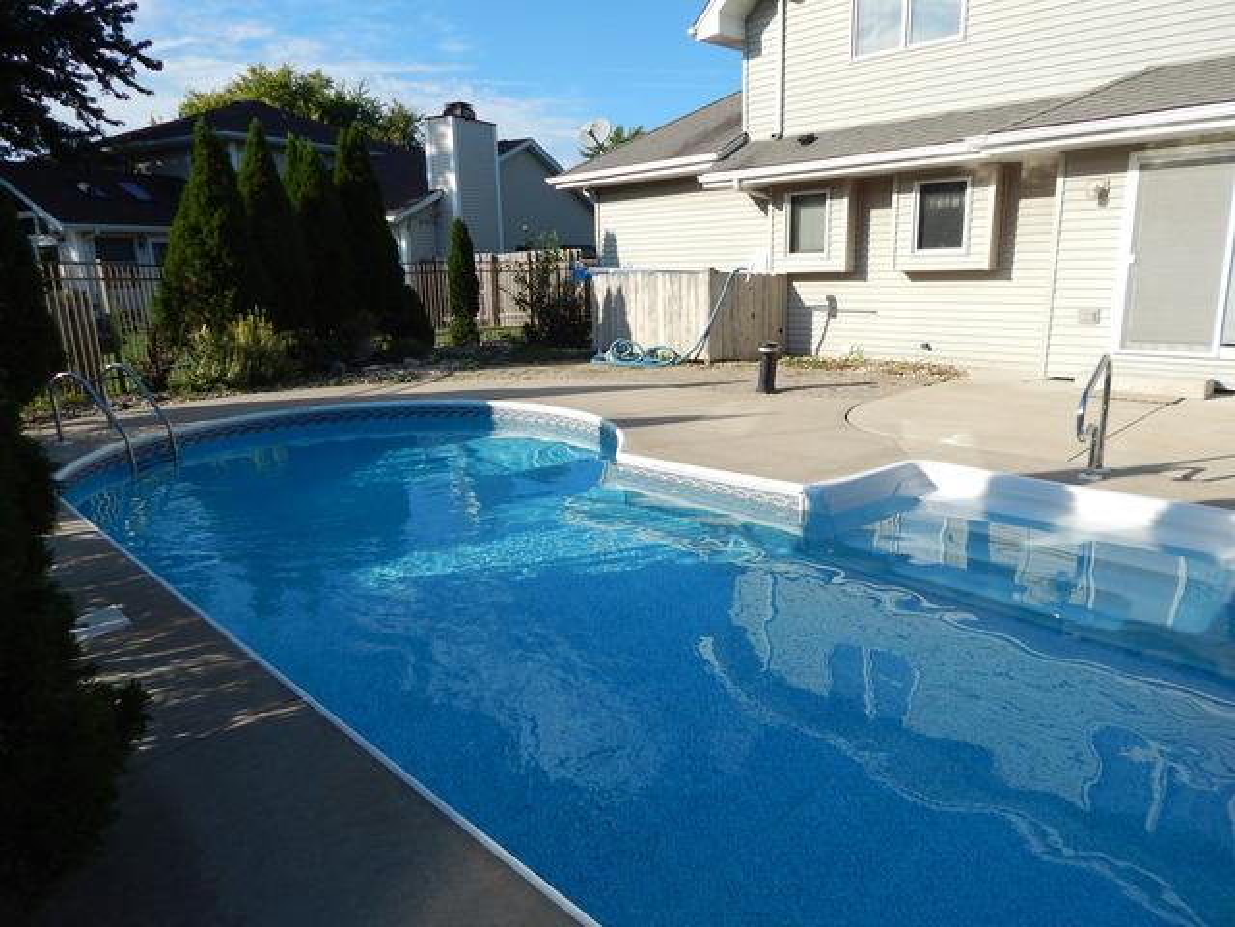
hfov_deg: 73.9
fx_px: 821
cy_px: 464
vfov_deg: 58.9
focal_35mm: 23
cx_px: 618
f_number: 6
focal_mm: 4
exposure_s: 1/400
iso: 125
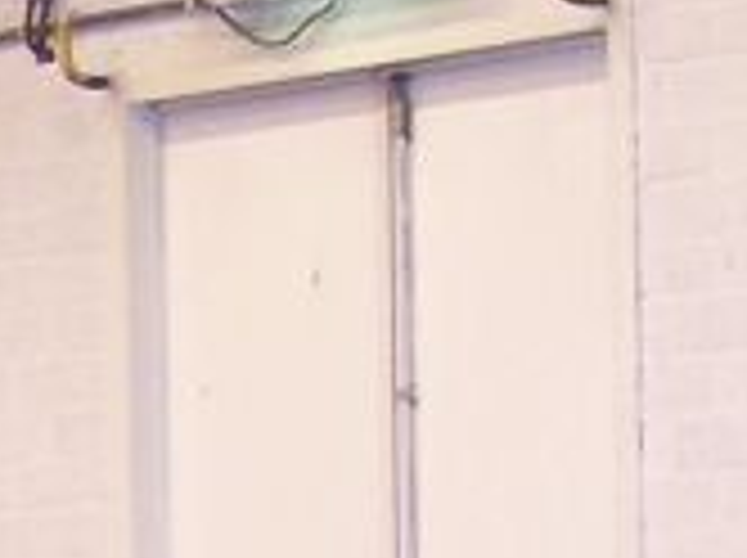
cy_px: 1206
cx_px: -468
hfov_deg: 8.2
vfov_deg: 6.1
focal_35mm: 235
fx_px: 5064
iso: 140
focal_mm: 6.3
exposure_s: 1/8
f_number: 2.8
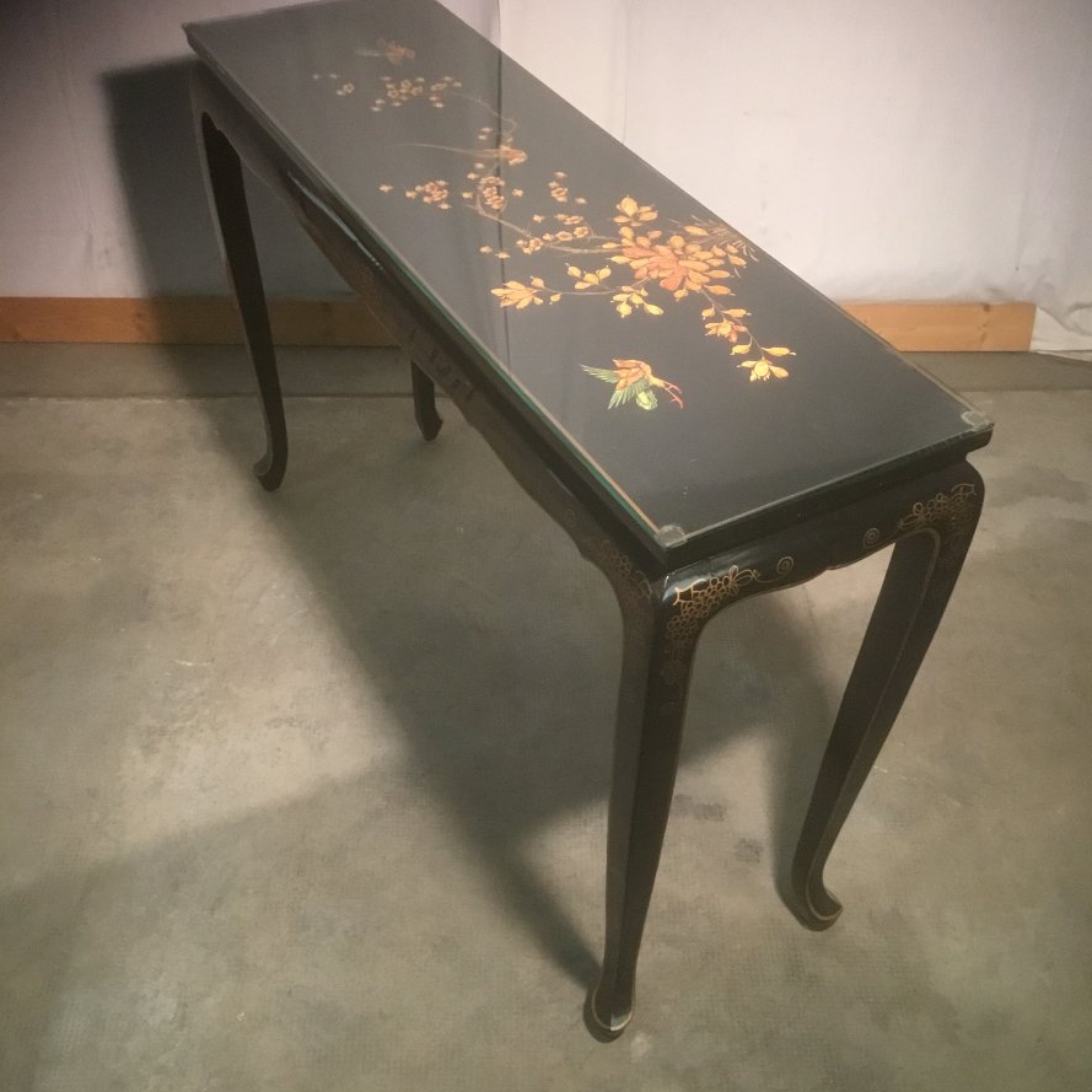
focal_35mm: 37
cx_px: 544
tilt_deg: -40.5
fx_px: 1321
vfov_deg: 44.9
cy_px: 531
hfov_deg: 44.9
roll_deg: -2.6
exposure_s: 1/33
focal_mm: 3.3
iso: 200
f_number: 2.4
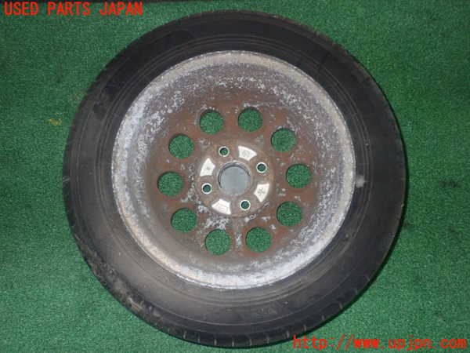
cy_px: 176
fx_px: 489
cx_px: 235
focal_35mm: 36
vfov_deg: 39.7
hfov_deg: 51.4
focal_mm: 6.37
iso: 1000
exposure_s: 1/40
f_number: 7.1
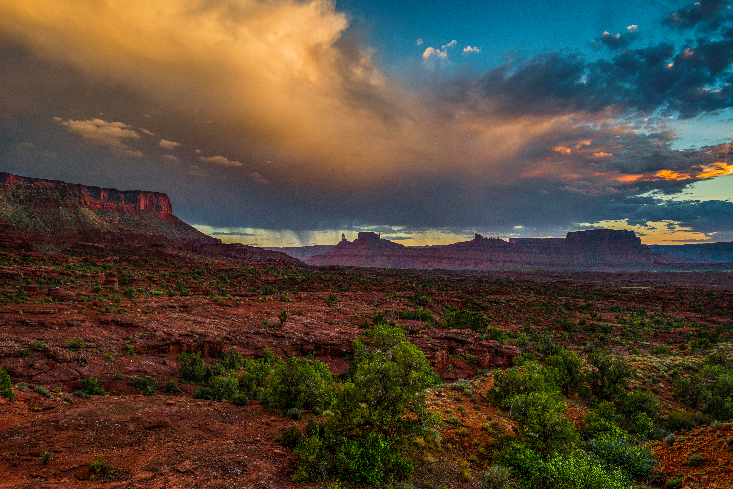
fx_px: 591
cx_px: 366
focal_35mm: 29
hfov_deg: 63.6
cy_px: 244
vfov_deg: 45.0
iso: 400
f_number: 11
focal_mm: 29
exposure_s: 1/15
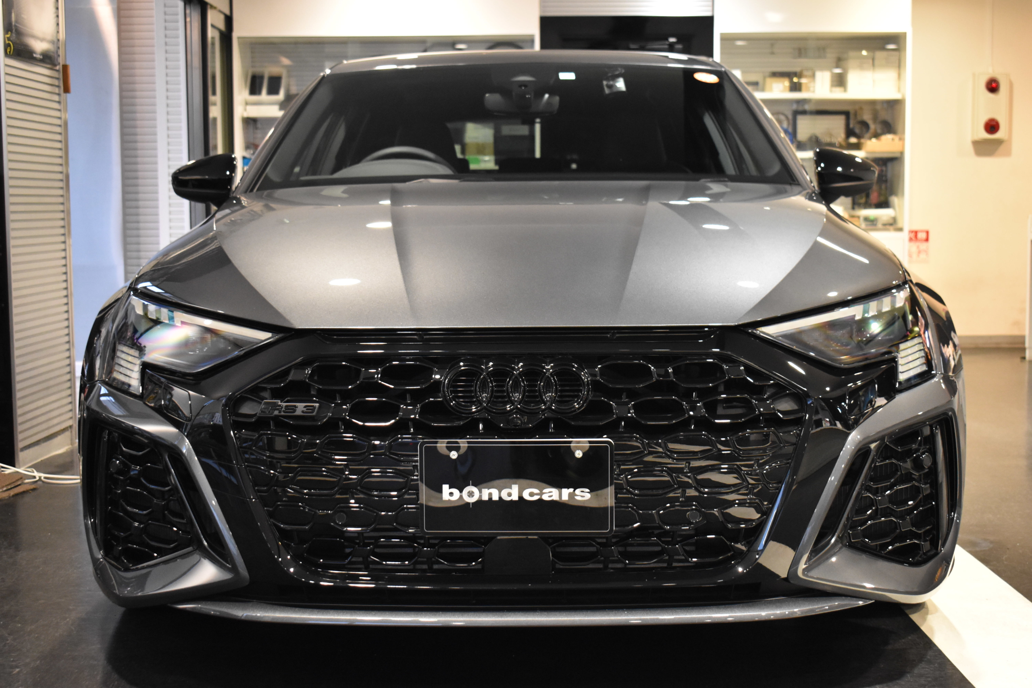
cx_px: 516
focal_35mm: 51
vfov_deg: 26.5
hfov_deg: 38.9
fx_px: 1462
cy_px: 344
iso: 2500
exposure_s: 1/50
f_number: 4.5
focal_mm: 34
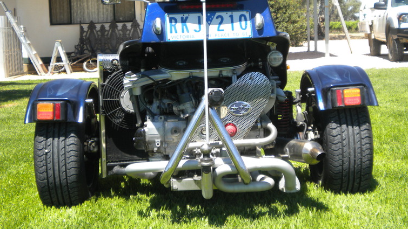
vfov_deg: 20.0
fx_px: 649
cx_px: 209
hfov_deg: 34.9
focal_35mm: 60
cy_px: 91
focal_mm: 9.3
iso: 80
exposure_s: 1/397
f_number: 3.9
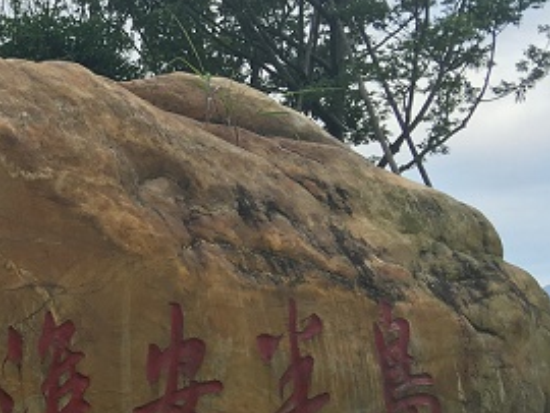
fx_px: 1240
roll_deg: +2.4
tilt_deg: +5.6
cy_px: 324
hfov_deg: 23.2
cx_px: -79
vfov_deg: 18.8
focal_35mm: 78
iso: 25
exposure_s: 1/894
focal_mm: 4.15
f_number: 2.2
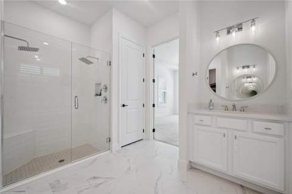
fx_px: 113
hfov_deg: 104.3
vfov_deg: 81.1
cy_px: 97
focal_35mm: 14
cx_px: 146
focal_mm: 14
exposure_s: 1/15
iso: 500
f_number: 10
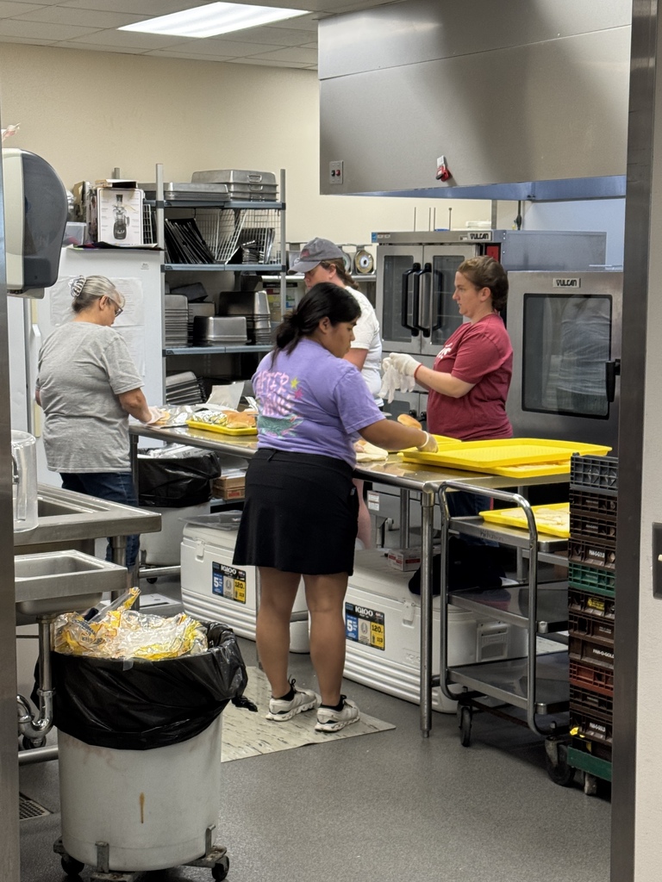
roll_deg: -0.4
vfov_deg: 39.7
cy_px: 441
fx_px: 1224
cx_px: 331
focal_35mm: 48
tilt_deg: -7.5
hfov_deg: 30.3
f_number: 1.78
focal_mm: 6.76
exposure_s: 1/60
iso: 125
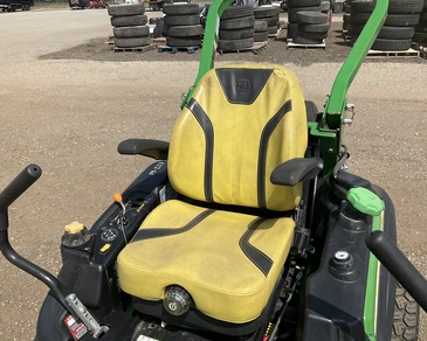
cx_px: 228
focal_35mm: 31
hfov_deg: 57.1
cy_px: 173
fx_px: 392
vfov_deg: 47.1
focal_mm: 3
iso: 25
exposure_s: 1/2427
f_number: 1.8
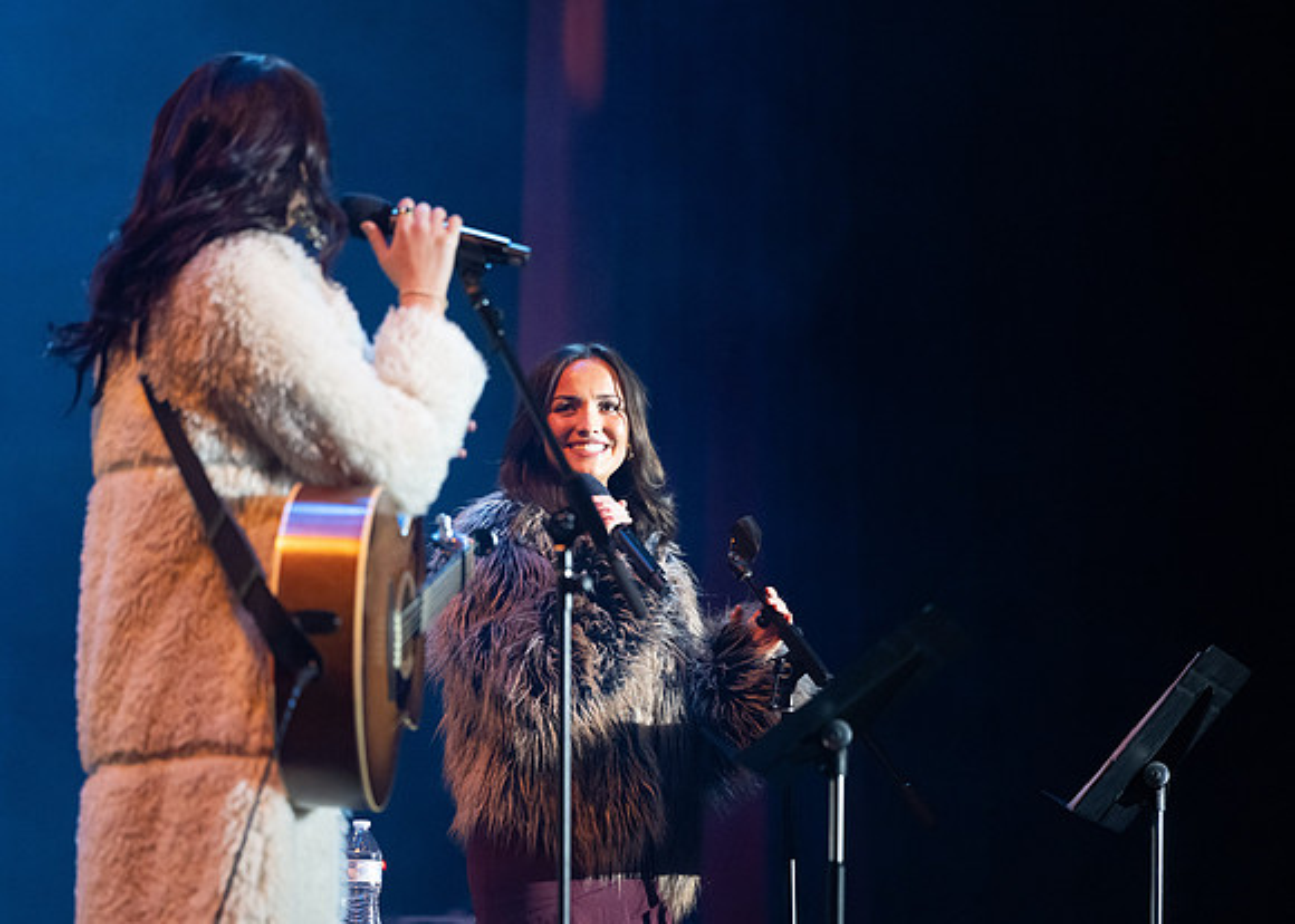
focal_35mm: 210
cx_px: 522
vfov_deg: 6.8
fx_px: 7729
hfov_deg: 9.6
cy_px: 449
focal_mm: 180
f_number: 2.8
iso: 3200
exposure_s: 1/200
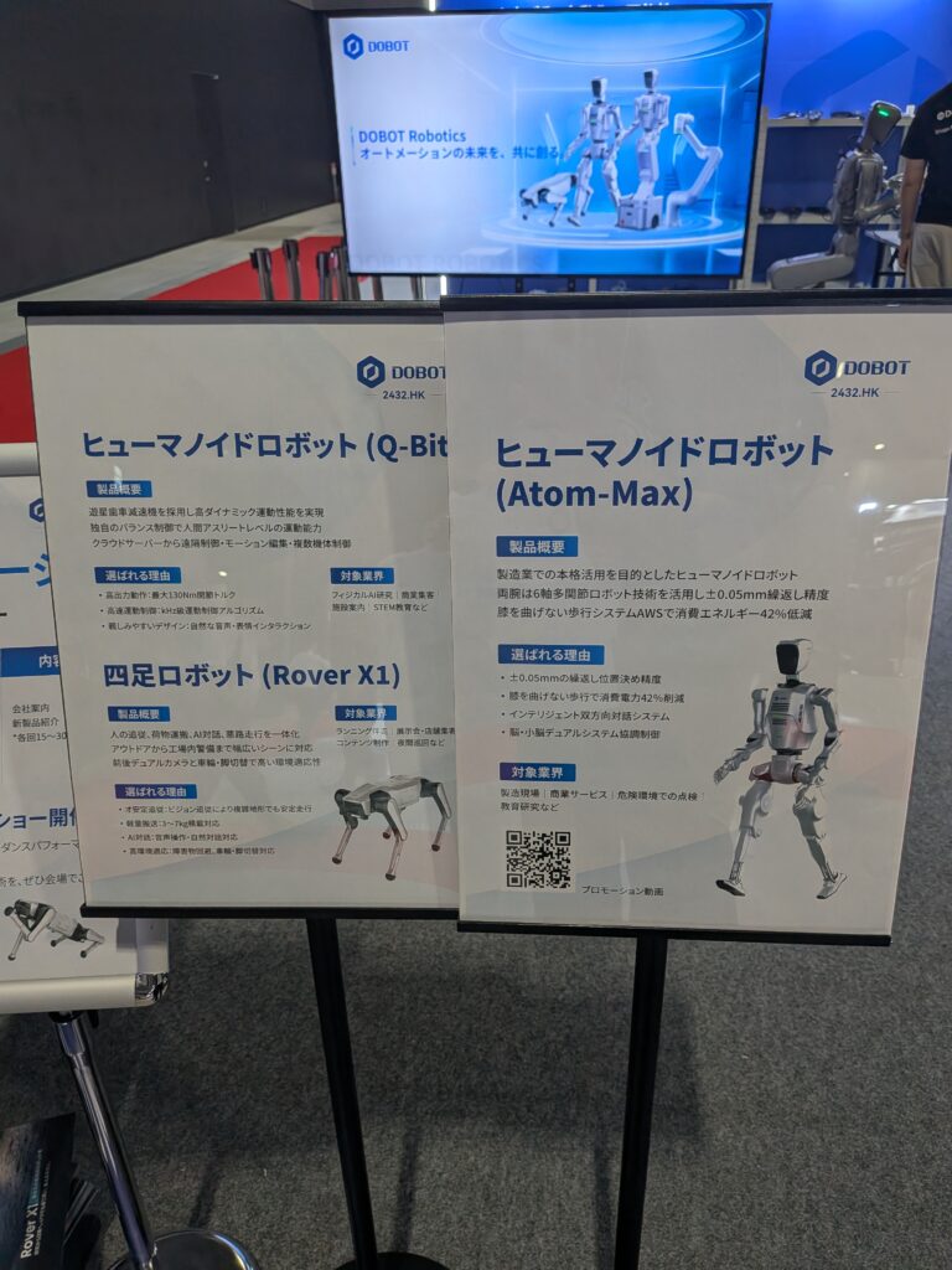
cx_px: 476
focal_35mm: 24
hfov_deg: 56.8
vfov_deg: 71.6
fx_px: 880
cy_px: 635
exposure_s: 1/120
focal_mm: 4.53
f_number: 1.7
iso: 66
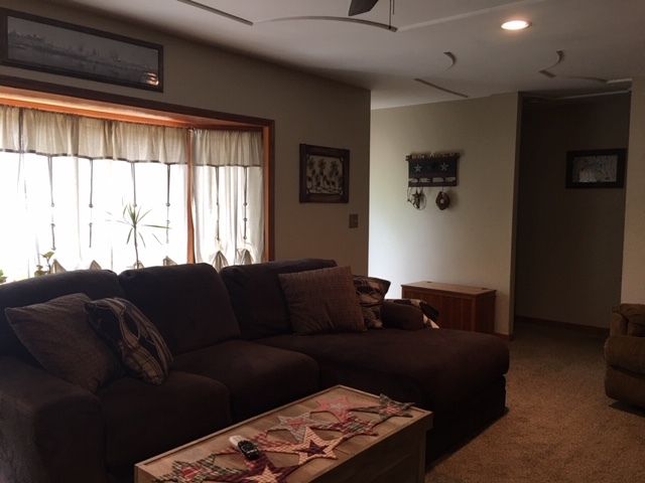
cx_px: 322
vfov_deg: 48.2
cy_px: 242
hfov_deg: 61.7
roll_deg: -1.2
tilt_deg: -2.9
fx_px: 540
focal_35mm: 29
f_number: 2.2
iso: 40
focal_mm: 4.15
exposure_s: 1/30
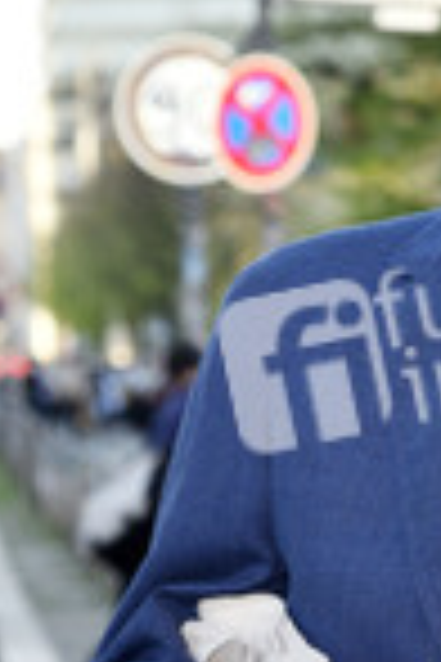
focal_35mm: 212
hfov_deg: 6.4
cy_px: 572
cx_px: 580
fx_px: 3895
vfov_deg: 9.7
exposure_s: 1/200
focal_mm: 78
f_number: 5
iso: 250
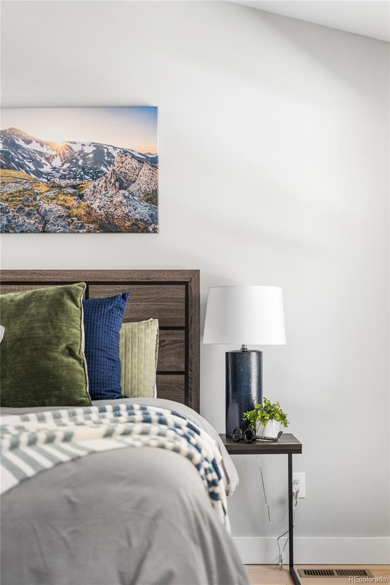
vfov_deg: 39.6
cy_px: 292
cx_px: 195
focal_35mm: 50
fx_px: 812
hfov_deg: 27.0
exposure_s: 1/250
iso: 1600
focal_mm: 50
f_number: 1.8
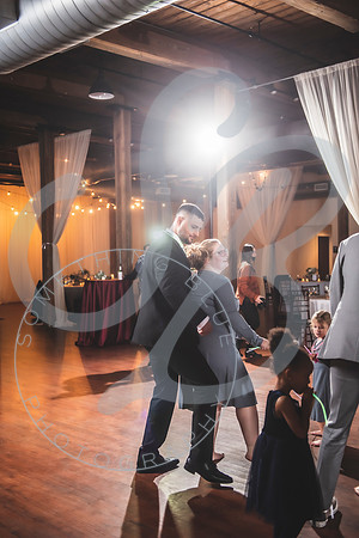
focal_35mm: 42
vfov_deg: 46.4
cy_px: 269
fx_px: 628
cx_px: 180
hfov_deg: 31.9
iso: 1000
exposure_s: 1/200
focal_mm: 42
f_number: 2.8
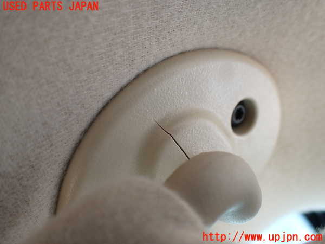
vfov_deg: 46.8
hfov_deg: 60.0
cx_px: 162
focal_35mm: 30
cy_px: 122
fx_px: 282
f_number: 2.3
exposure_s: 1/125
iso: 160
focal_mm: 5.4
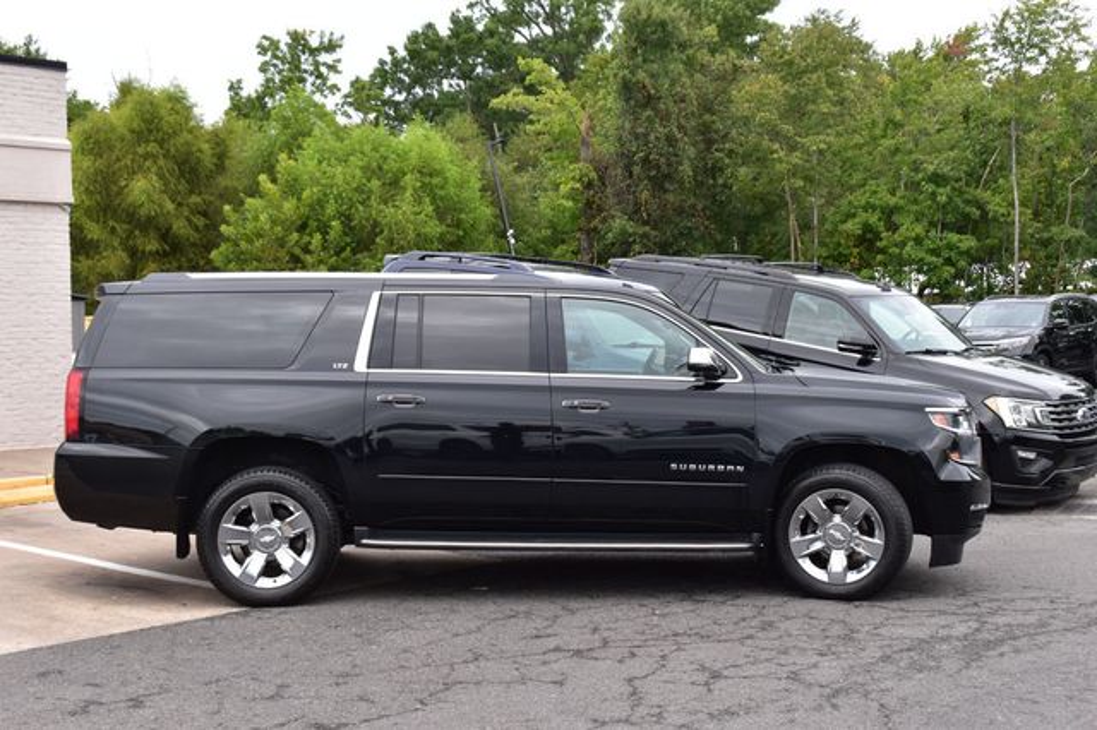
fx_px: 1553
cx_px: 548
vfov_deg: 26.5
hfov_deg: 38.9
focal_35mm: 51
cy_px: 365
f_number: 10
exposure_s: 1/160
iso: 400
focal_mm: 34
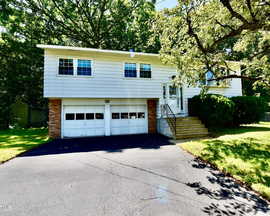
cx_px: 143
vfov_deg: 80.4
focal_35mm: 16
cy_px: 108
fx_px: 128
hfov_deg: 93.0
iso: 800
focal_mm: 14
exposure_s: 1/500
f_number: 11
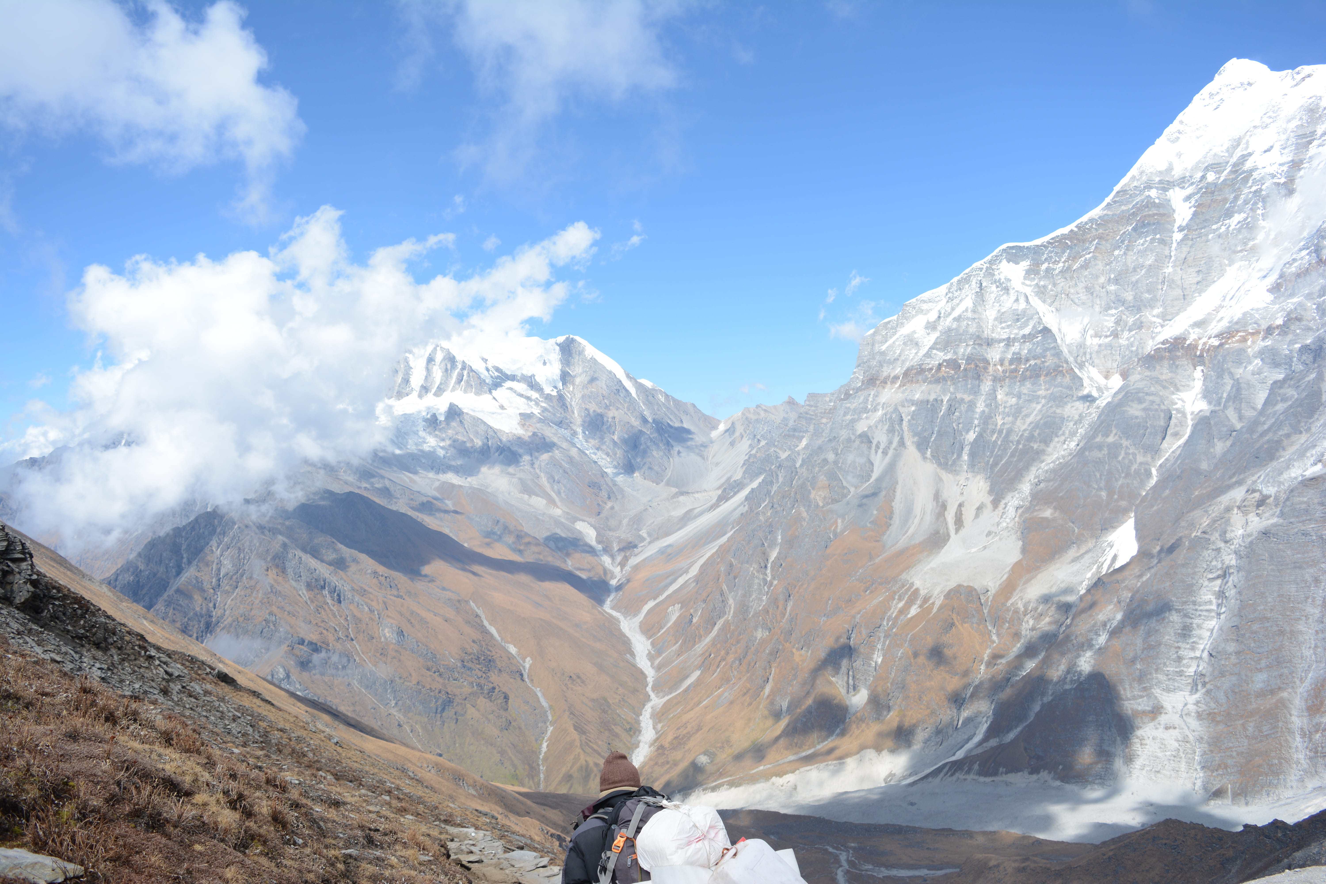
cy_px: 442
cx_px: 663
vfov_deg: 47.9
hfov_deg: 67.4
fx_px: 994
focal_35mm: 27
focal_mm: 18
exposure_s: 1/500
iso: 100
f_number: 5
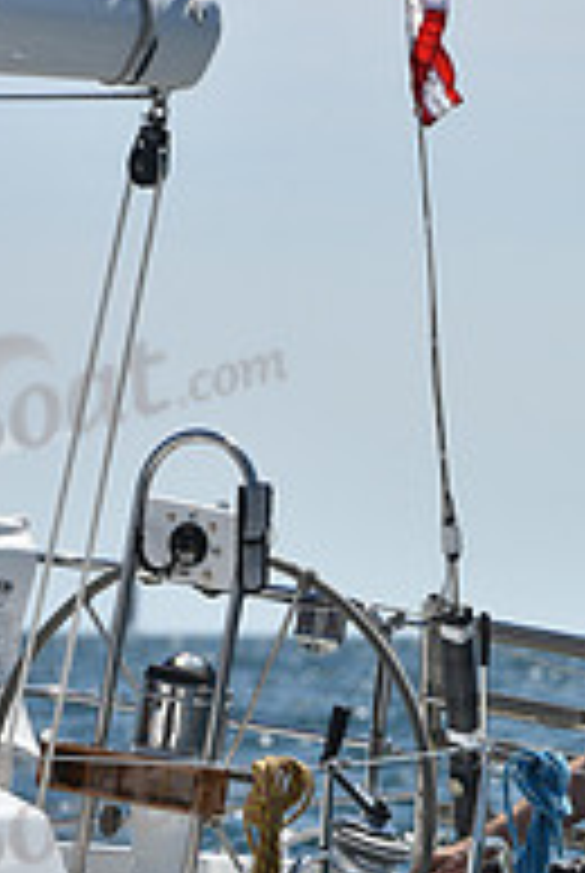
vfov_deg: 3.4
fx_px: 14499
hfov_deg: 2.3
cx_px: 520
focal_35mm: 597
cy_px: 1017
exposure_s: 1/1600
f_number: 8
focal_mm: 200
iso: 250
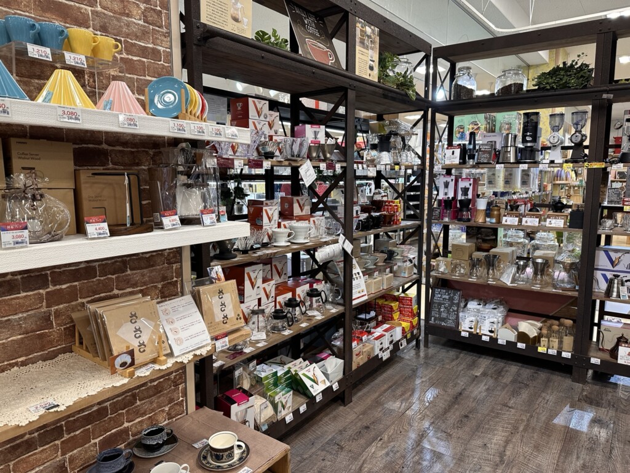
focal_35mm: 24
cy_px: 236
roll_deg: -0.2
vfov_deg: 56.8
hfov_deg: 71.6
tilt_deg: -7.6
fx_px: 437
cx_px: 315
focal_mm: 6.86
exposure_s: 1/120
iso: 160
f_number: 1.78
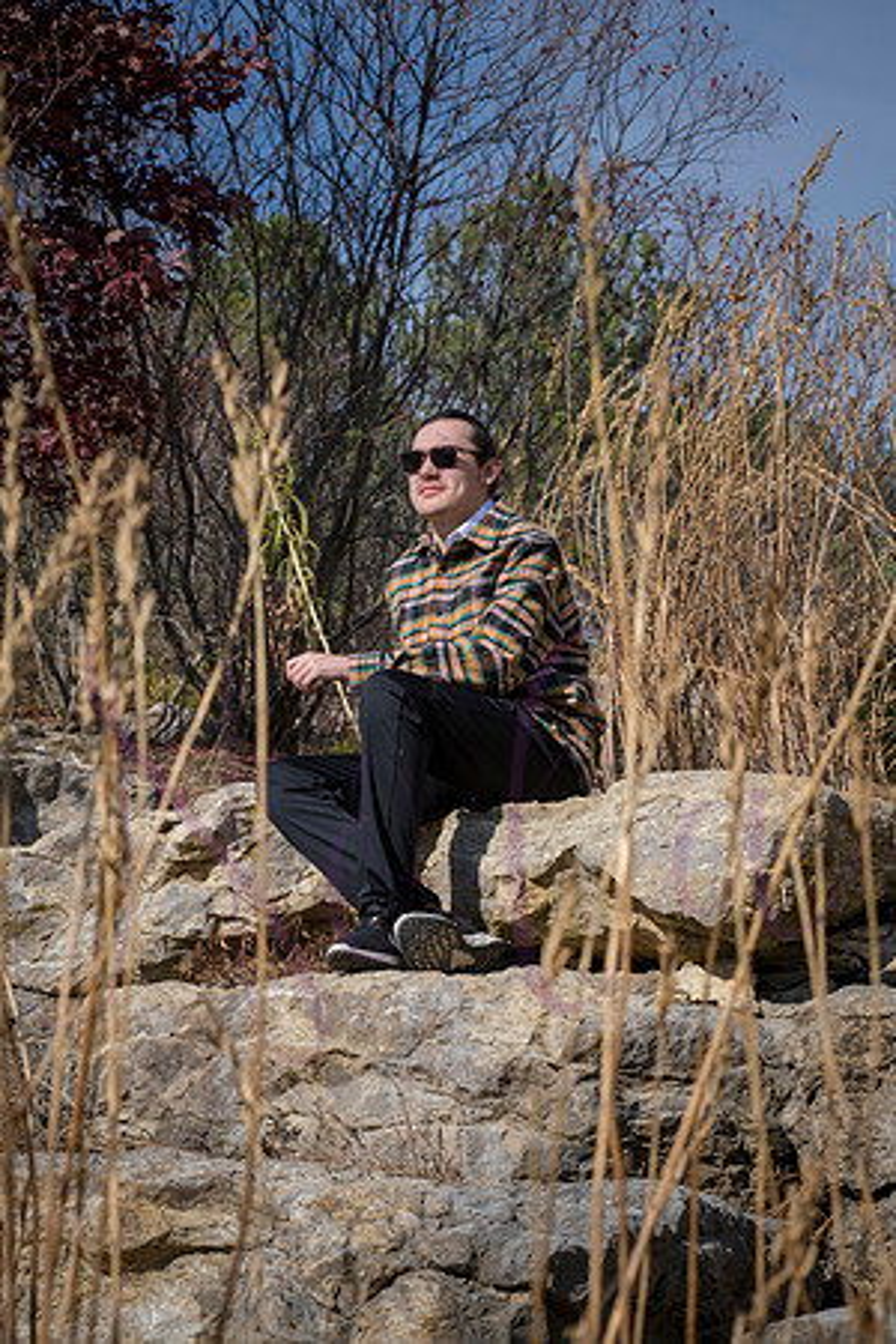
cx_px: 448
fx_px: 3434
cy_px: 672
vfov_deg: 22.1
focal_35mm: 92
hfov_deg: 14.9
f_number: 11
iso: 400
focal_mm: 92
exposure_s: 1/800
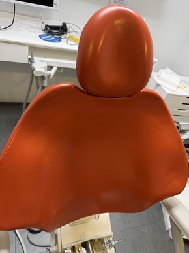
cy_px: 126
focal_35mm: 24
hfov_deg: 56.8
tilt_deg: -40.0
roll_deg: -19.1
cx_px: 94
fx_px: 175
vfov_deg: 71.6
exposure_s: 1/50
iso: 125
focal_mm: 6.76
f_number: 1.78
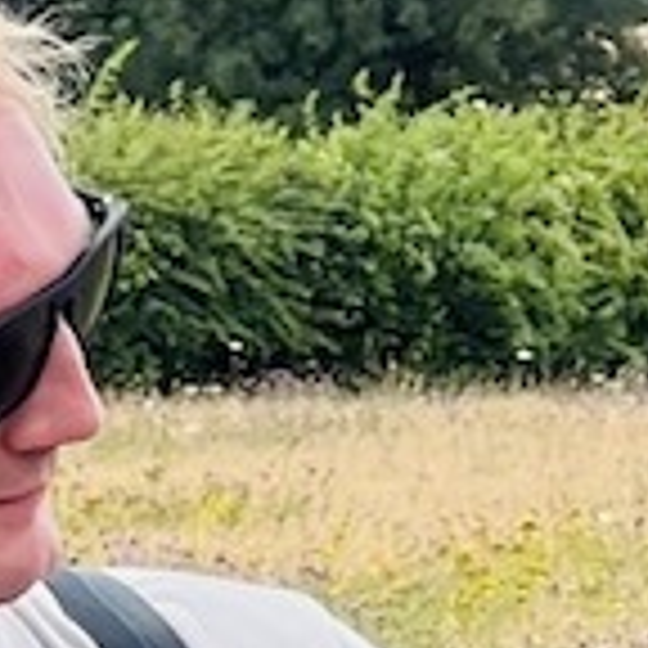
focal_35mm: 603
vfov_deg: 2.9
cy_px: 1328
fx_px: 12771
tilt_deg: -3.4
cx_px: 819
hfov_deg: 2.9
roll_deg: +1.1
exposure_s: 1/552
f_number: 2.8
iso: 32
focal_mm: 9
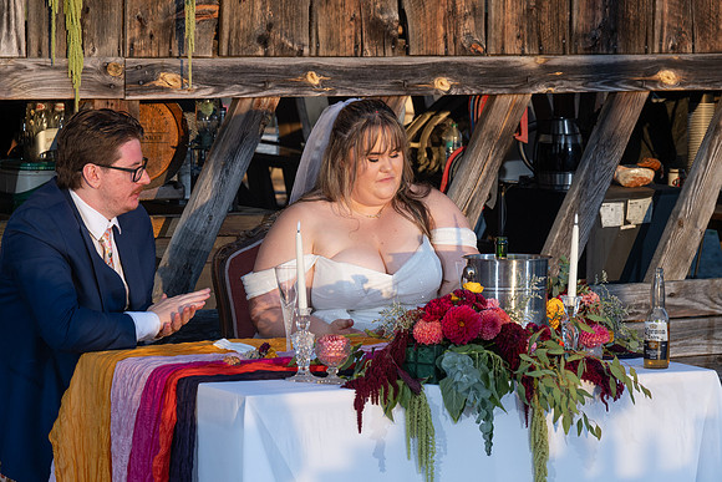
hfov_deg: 13.7
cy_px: 241
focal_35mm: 150
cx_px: 361
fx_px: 3009
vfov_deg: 9.2
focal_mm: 150
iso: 320
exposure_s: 1/125
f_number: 10
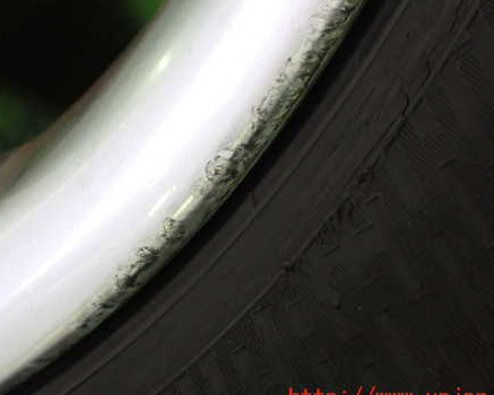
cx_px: 205
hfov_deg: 28.2
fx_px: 980
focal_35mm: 67
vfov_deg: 22.8
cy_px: 159
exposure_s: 1/50
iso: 800
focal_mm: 9.01
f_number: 3.2
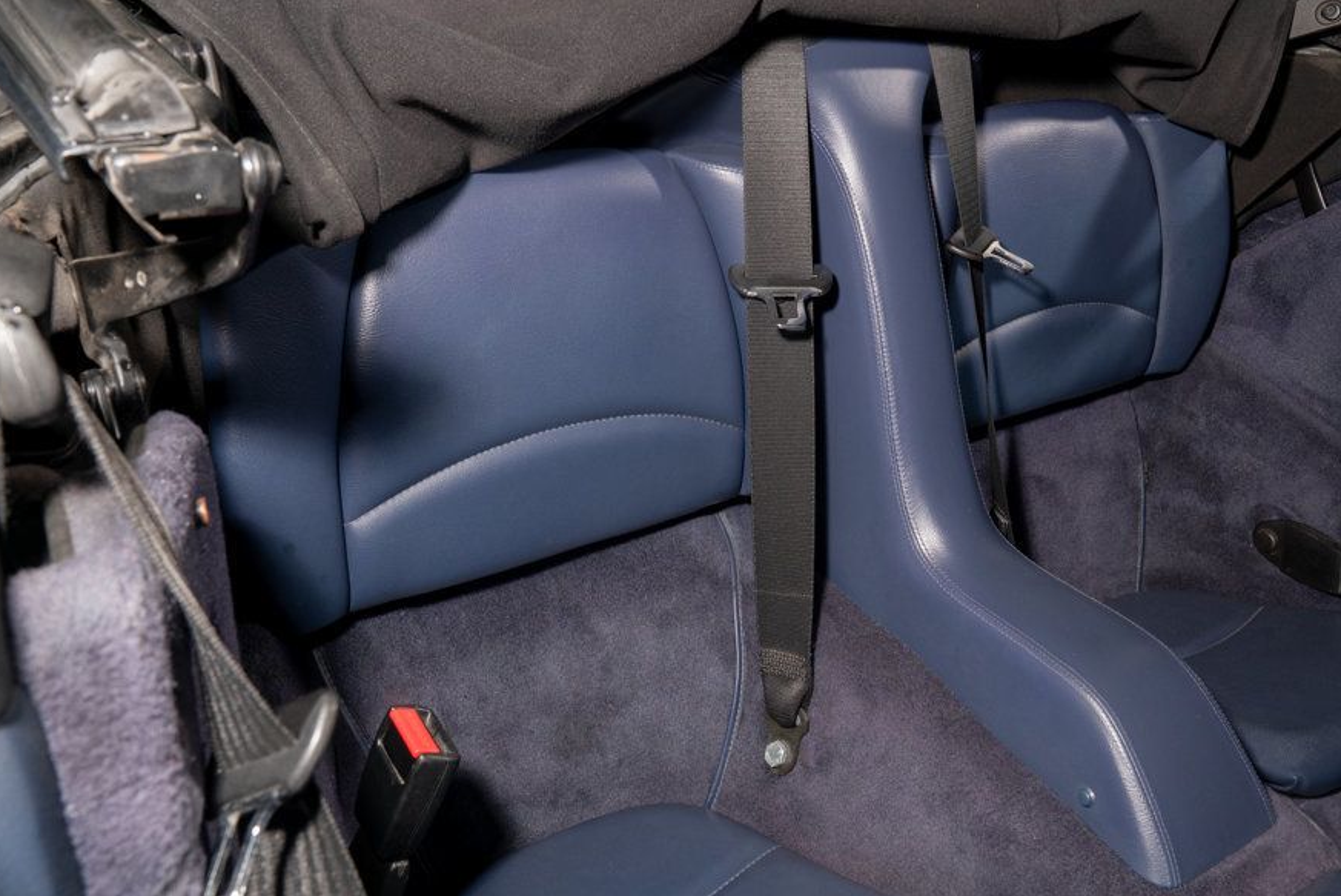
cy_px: 414
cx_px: 777
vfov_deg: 38.9
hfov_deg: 55.5
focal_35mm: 34
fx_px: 1267
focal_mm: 29
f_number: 10
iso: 250
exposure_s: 1/60
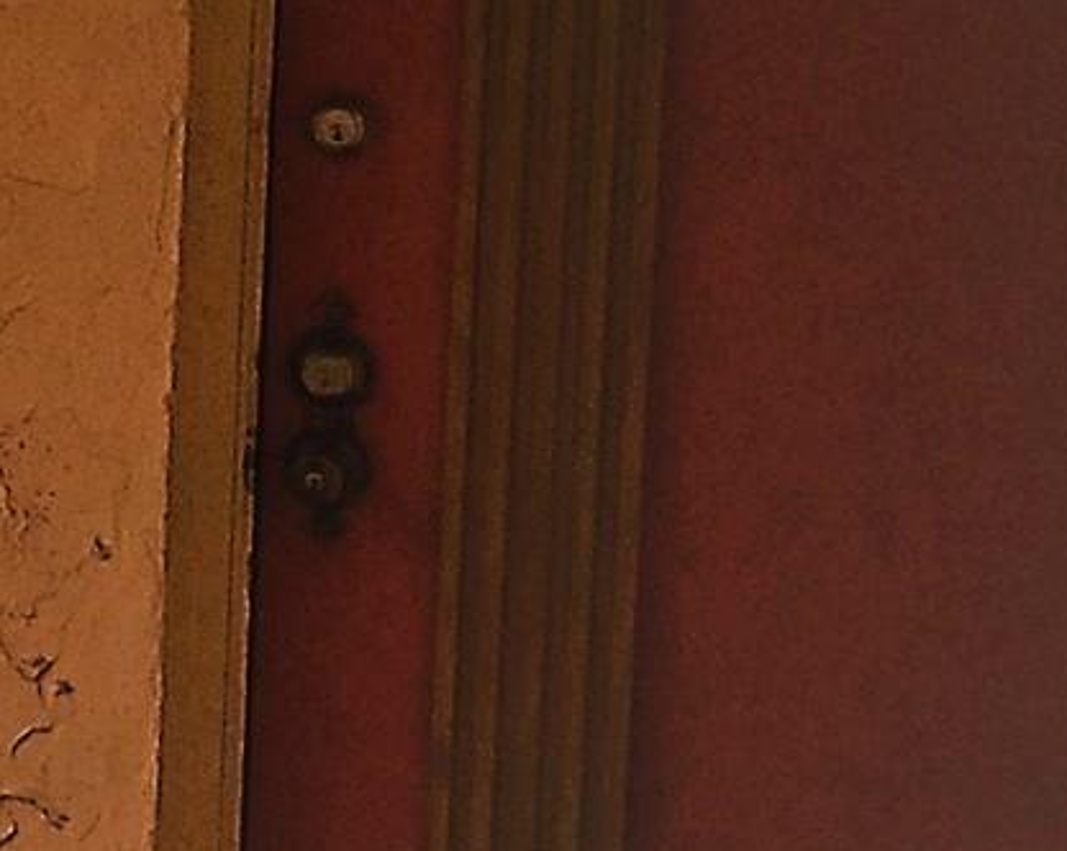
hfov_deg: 15.6
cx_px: -741
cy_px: 202
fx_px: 3439
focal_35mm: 109
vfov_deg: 14.1
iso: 50
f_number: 1.9
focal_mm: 2.47
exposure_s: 1/120
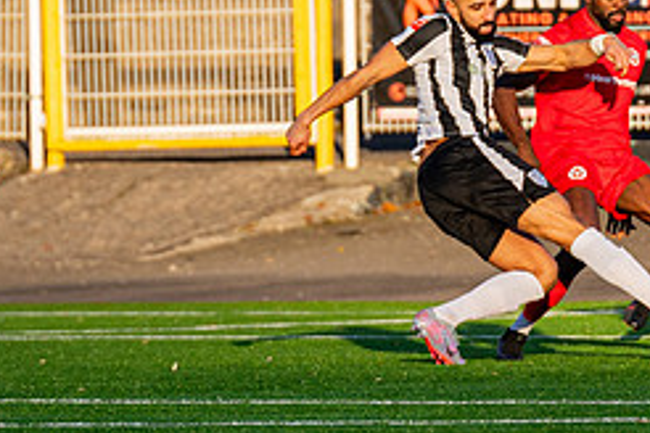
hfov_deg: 1.9
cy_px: 117
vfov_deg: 1.3
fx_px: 19174
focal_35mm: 1062
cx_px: 602
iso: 400
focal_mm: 300
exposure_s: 1/2500
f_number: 4
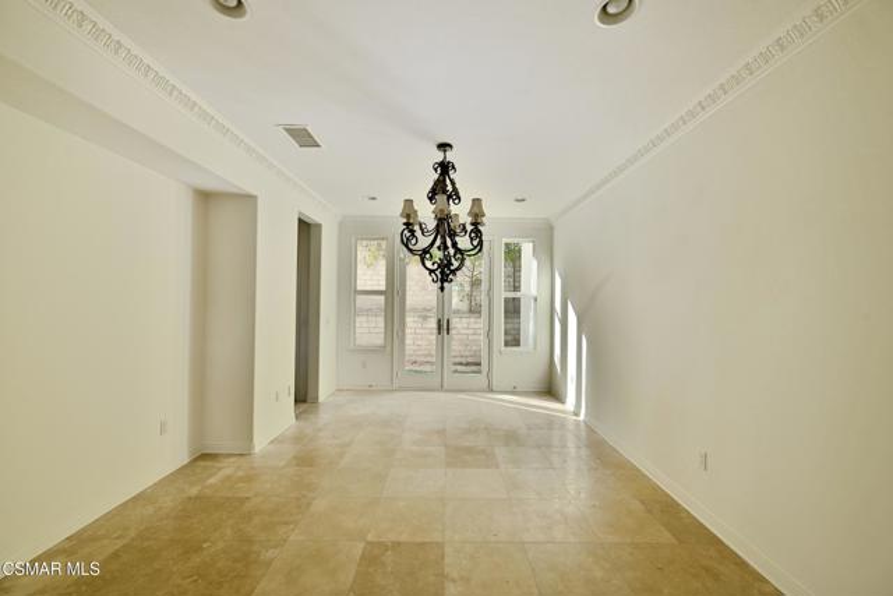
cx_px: 446
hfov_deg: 104.2
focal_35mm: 14
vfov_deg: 81.2
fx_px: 347
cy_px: 298
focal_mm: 14
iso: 64
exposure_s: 1/15
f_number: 8
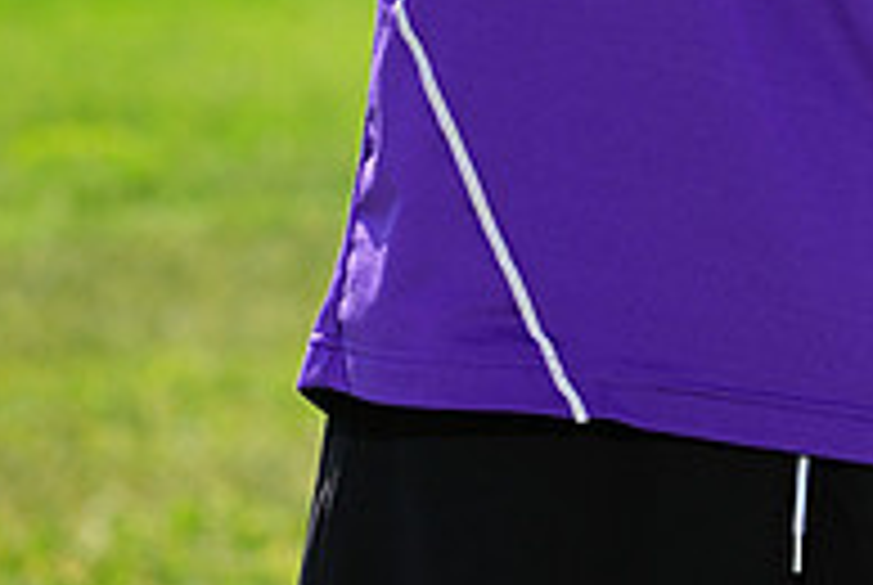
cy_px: -666
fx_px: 21737
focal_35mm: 895
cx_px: 770
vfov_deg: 1.5
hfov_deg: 2.3
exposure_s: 1/200
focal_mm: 300
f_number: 11
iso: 200
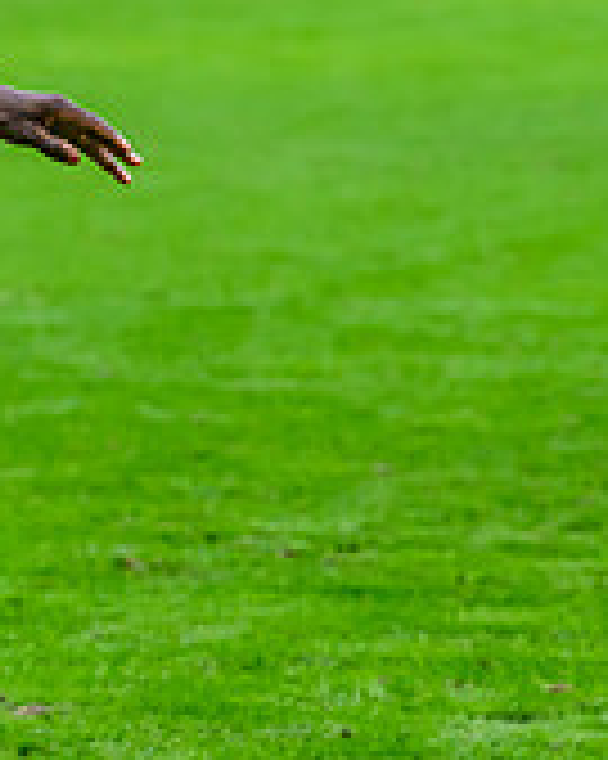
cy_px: 277
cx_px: -549
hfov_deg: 4.0
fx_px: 8713
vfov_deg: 5.0
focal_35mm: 387
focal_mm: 120
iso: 2500
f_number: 4
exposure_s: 1/1600
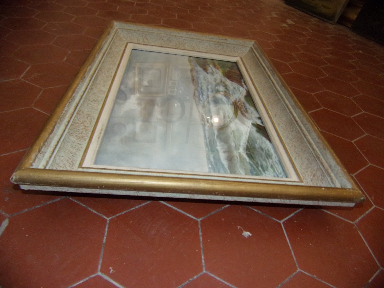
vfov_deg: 54.9
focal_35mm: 25
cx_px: 192
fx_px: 277
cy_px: 144
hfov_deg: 69.4
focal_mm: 4.5
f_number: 3.5
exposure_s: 1/34
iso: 250
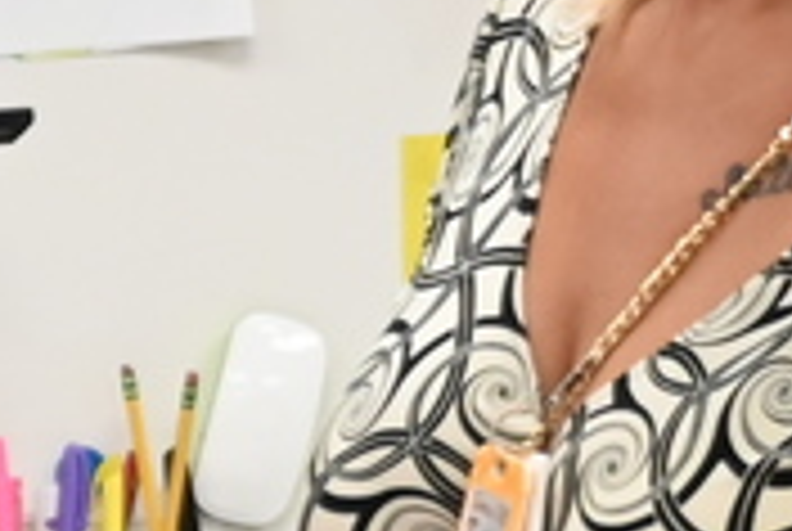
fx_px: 11900
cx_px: -99
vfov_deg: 2.6
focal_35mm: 540
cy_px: 241
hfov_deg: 3.8
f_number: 5
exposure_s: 1/160
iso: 1800
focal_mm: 62
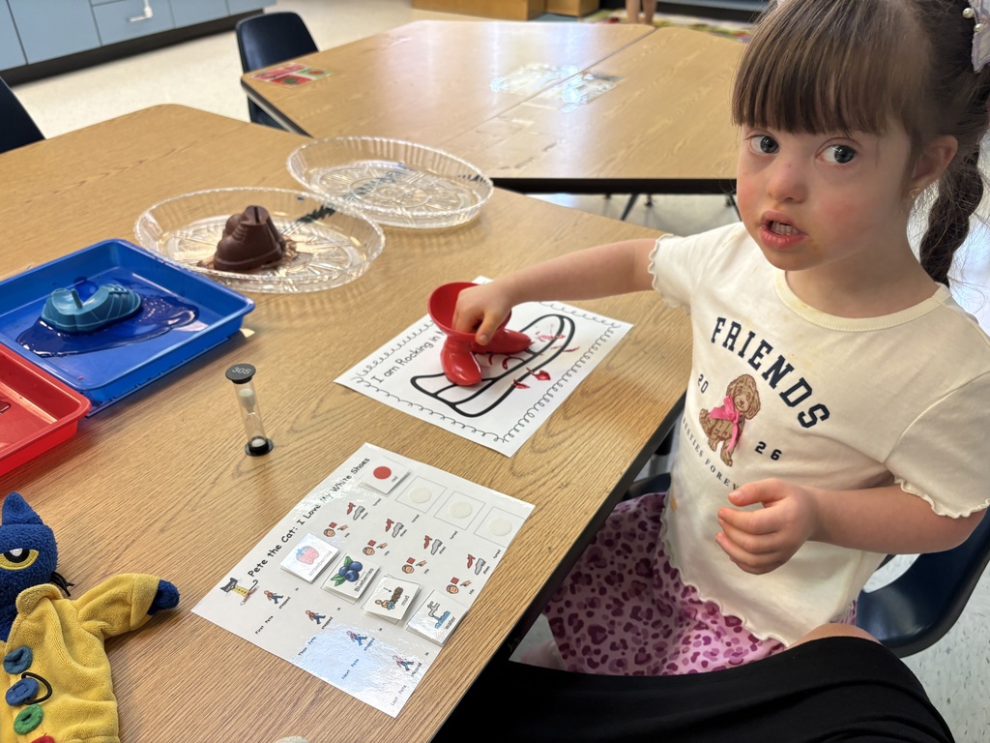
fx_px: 744
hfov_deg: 67.3
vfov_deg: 53.1
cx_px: 495
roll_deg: +0.1
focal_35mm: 26
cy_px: 372
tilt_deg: -35.8
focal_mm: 5.96
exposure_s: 1/60
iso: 100
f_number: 1.6
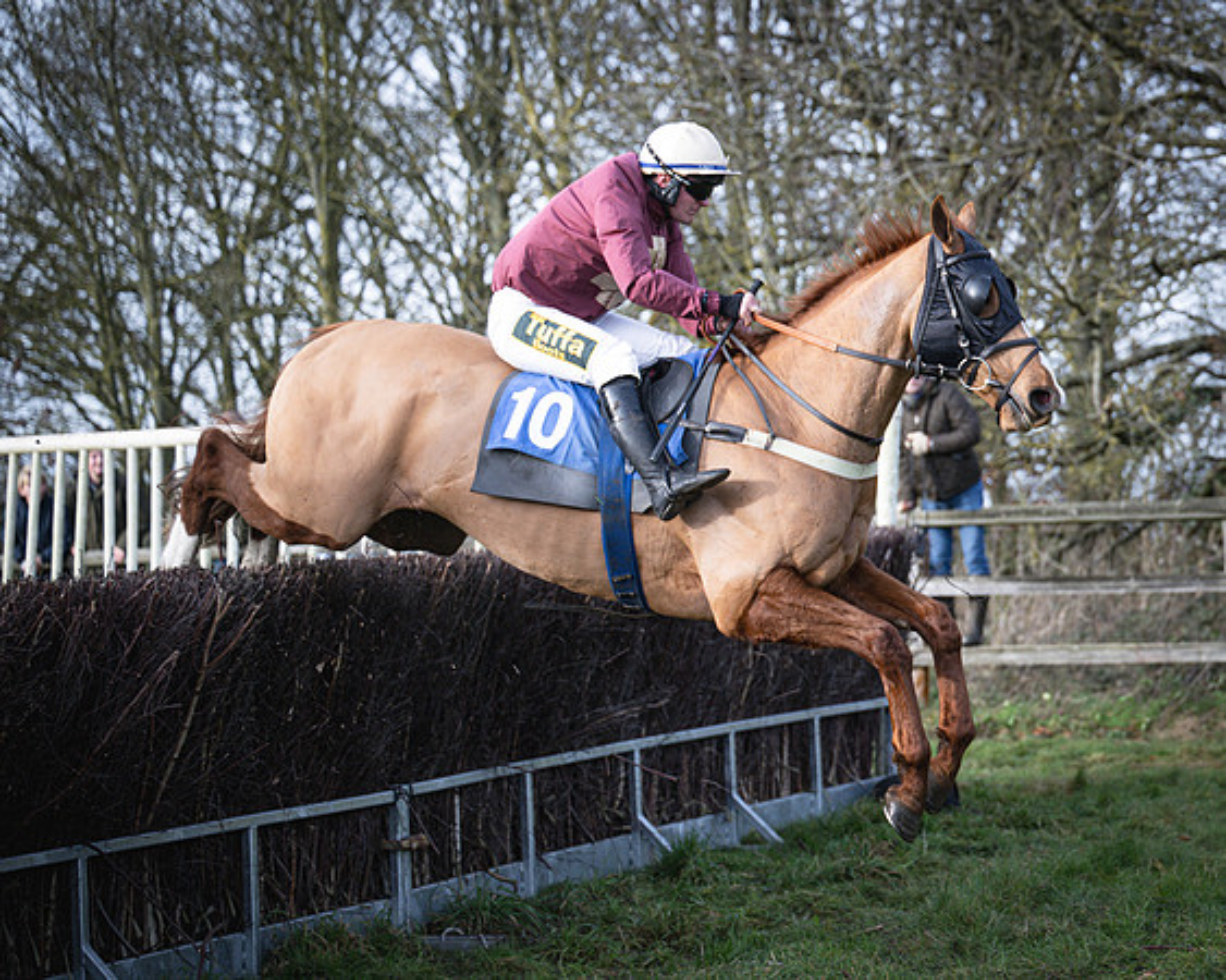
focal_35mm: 98
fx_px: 3559
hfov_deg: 19.4
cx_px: 916
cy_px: 491
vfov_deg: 15.7
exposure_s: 1/2000
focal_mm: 70
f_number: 2.8
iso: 400
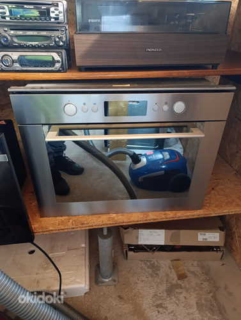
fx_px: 213
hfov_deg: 59.0
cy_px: 160
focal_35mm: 23
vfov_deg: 73.8
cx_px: 120
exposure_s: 1/25
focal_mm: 6.14
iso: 6400
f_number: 1.6
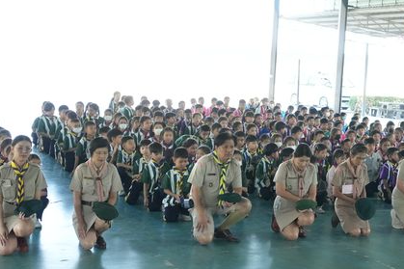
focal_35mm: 68
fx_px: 763
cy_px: 89
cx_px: 319
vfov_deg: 19.9
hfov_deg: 29.1
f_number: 5.6
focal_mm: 23
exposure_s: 1/200
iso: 3200
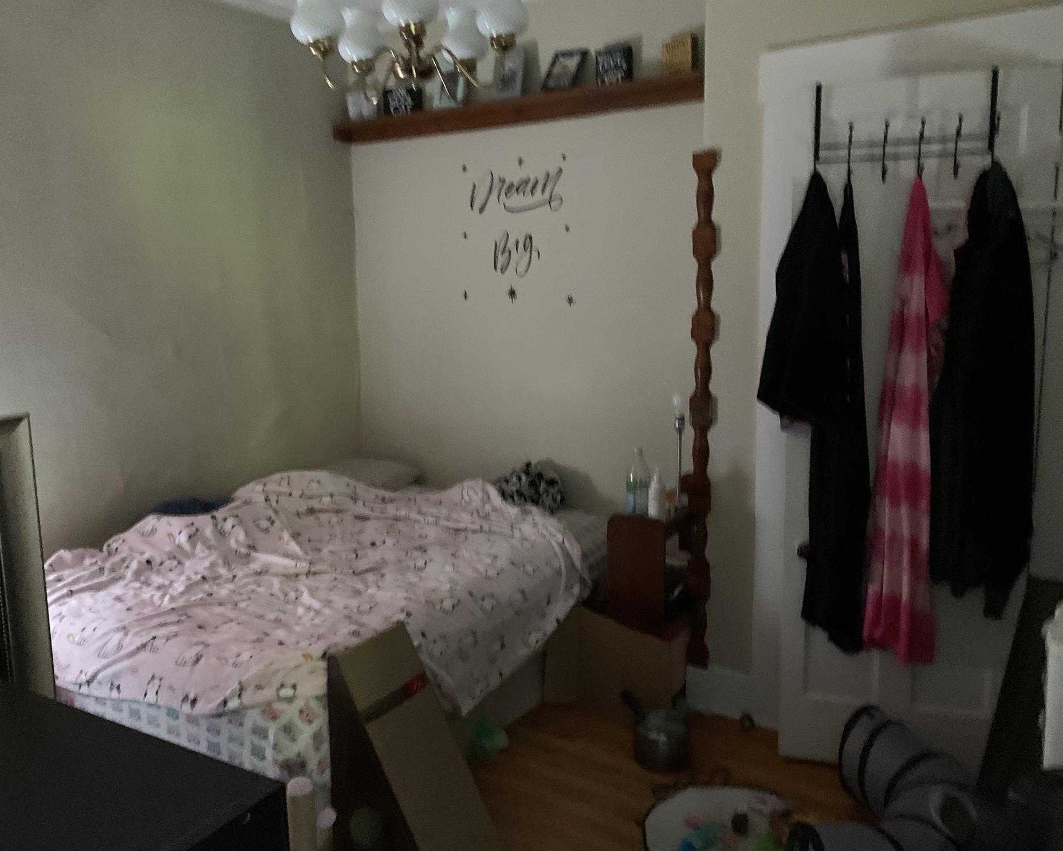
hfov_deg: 62.2
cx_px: 502
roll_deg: +1.7
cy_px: 426
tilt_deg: -6.5
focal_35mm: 28
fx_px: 881
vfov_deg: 51.5
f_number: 1.8
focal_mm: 4.25
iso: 800
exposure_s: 1/18
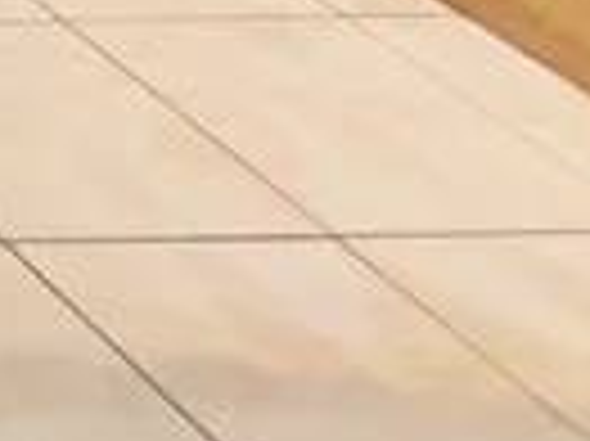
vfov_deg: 11.8
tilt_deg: -19.7
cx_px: -1531
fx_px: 1737
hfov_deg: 9.3
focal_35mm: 102
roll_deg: -0.1
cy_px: -608
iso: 1000
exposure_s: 1/40
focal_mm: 1.57
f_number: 1.8
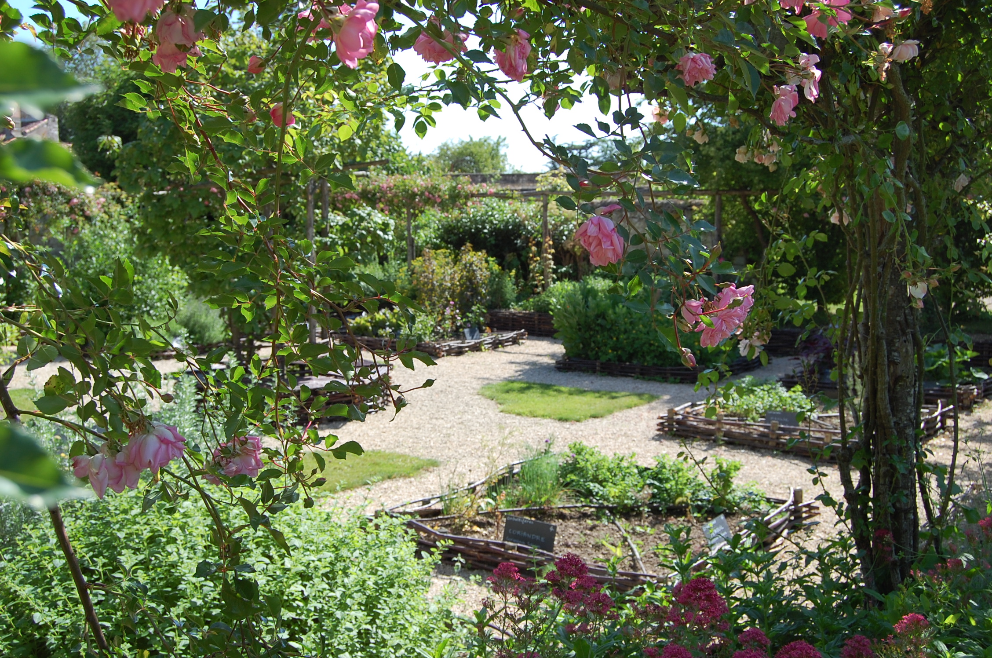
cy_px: 329
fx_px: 1073
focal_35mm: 39
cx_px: 496
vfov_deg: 34.1
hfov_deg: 49.6
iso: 200
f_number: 8
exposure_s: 1/250
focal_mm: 26
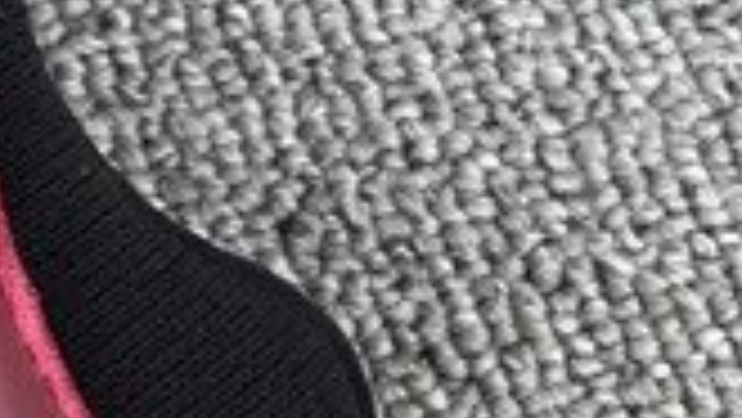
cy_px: -146
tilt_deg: -58.0
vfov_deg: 6.5
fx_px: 3622
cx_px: -630
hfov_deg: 10.9
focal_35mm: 184
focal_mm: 3.3
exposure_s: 1/100
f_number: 2.4
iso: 32
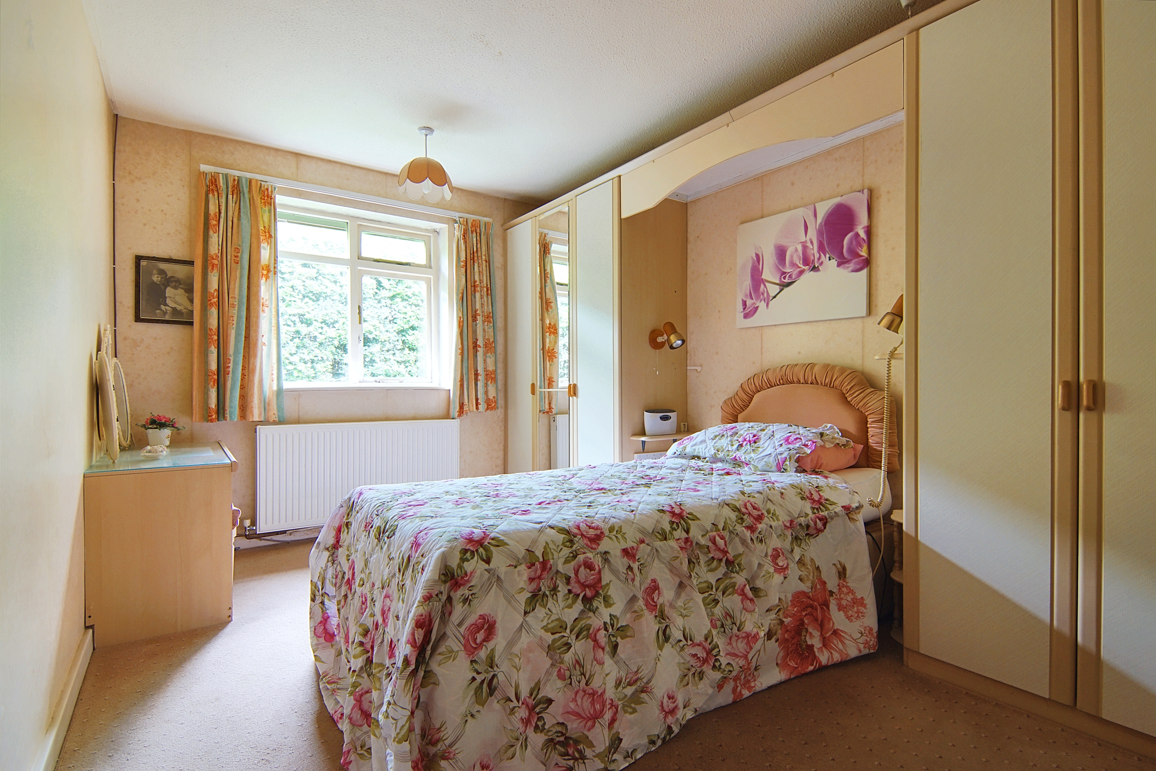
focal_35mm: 16
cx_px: 578
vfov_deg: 72.1
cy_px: 386
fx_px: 530
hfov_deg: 95.0
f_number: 11
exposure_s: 3.2
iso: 100
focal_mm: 11
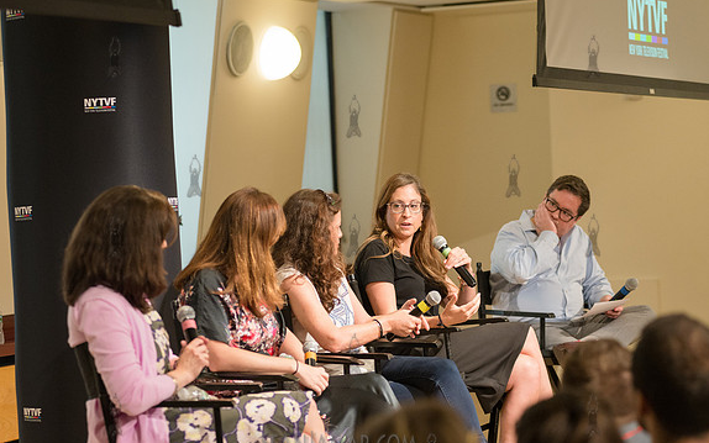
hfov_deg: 20.2
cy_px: 235
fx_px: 1991
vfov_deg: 12.7
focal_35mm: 103
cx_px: 353
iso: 2500
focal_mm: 100
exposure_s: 1/160
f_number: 4
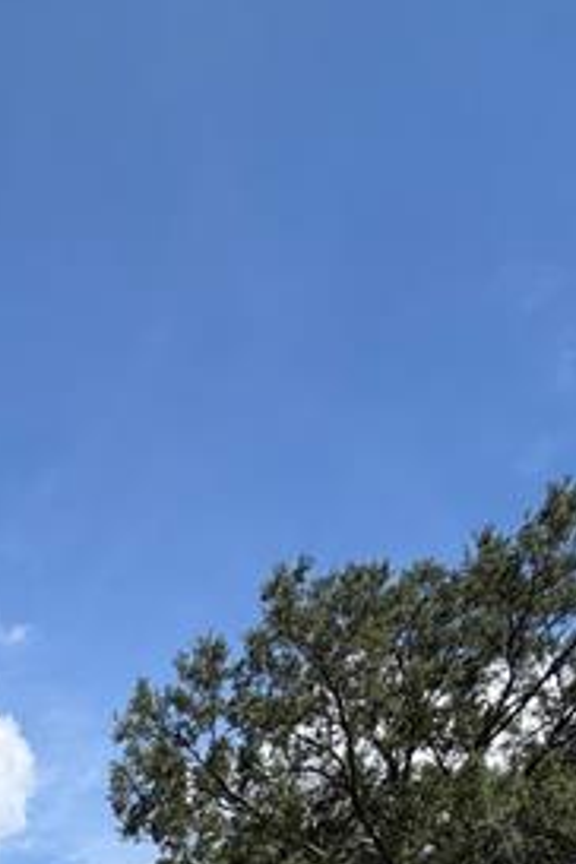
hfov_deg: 30.0
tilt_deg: +2.6
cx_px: -25
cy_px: 1152
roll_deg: -1.5
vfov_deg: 33.2
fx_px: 984
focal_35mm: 41
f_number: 2.2
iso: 20
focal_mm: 2.22
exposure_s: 1/779
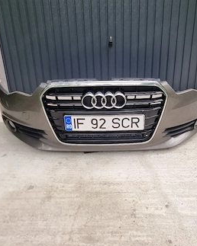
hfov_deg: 49.8
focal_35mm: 29
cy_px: 103
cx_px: 110
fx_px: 212
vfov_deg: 60.1
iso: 50
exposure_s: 1/100
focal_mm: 6.7
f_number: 1.8
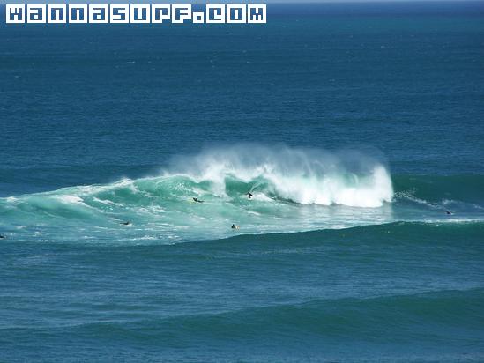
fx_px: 5314
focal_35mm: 380
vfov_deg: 3.9
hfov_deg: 5.2
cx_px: 242
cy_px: 182
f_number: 5
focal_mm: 63
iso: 80
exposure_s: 1/750
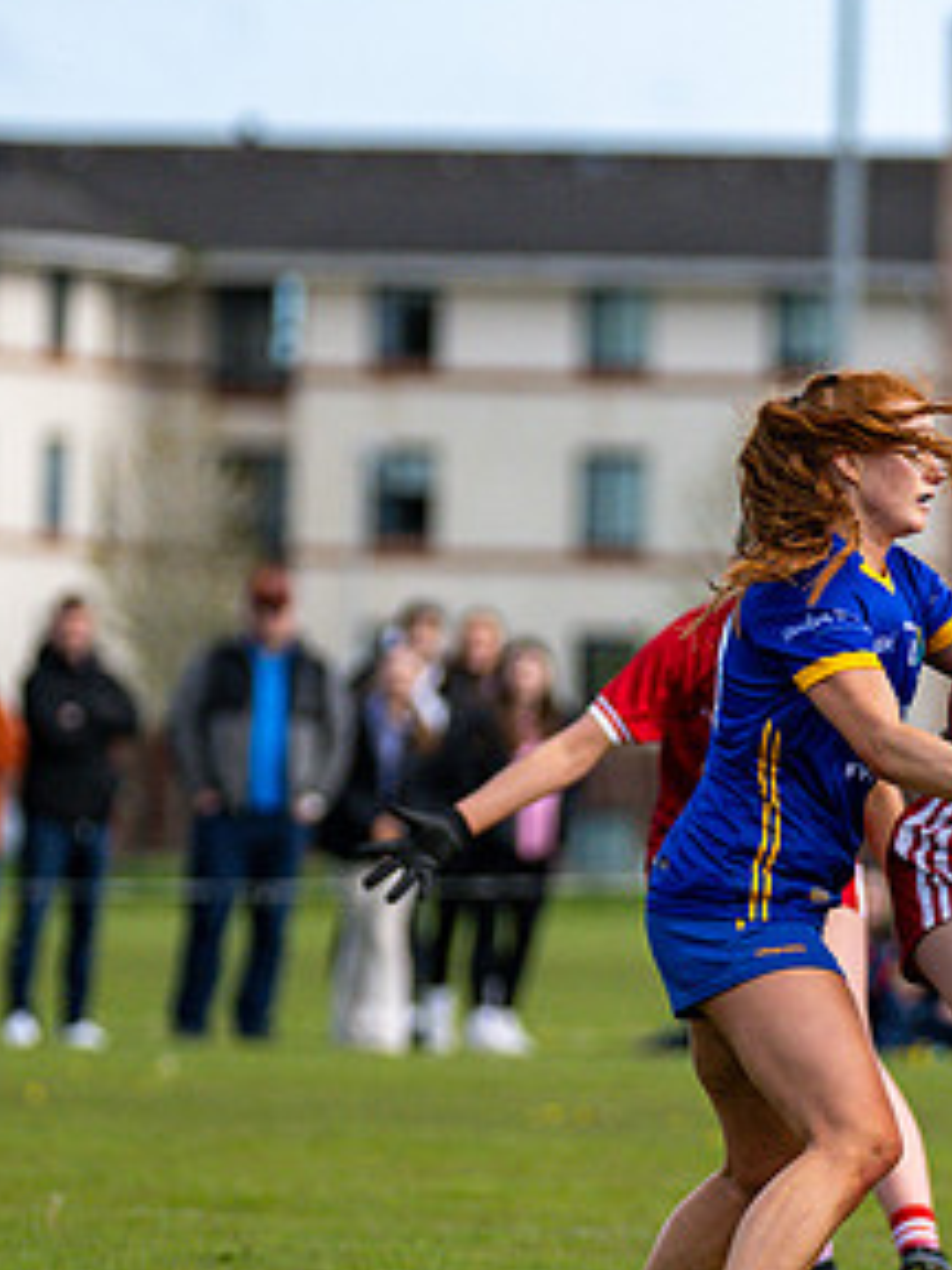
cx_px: 1040
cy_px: 929
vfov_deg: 3.7
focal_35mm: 530
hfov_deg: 2.8
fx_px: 19435
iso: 320
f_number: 2.8
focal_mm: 180
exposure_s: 1/6400
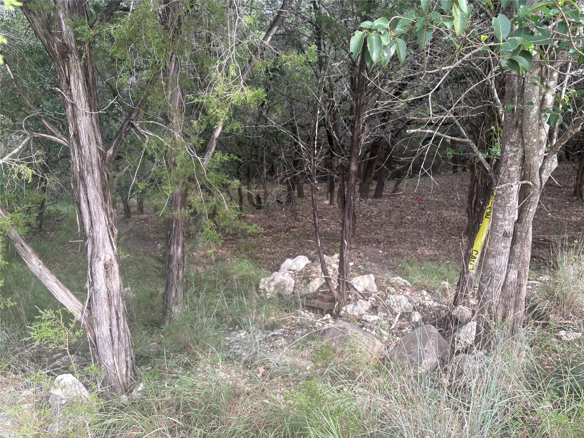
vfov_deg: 53.1
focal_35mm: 26
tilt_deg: -12.1
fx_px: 439
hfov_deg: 67.3
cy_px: 219
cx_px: 292
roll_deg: +1.5
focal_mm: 5.96
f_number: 1.6
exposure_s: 1/191
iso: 40
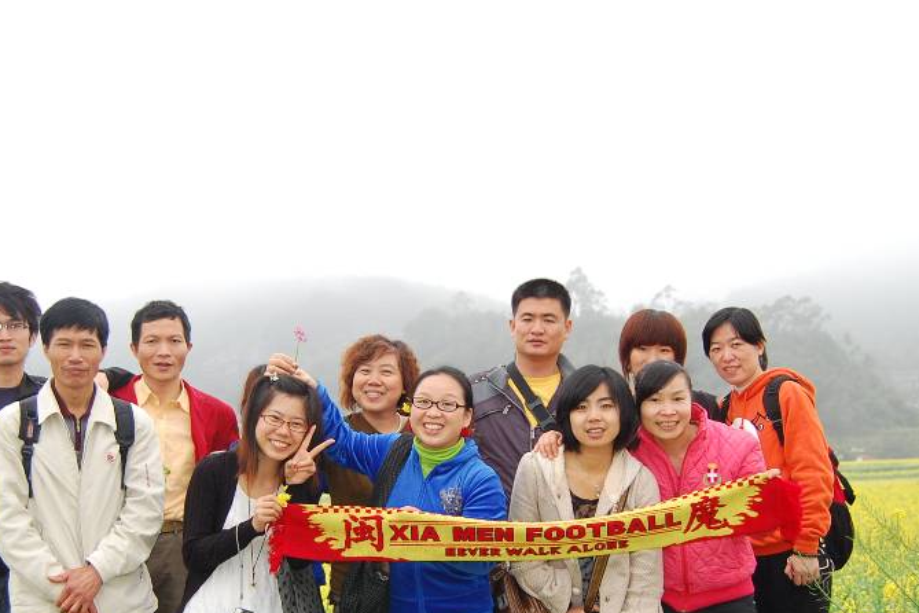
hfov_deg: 37.6
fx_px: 1347
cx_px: 401
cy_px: 436
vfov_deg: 25.4
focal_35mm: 53
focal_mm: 23
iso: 200
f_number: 3.8
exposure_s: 1/200
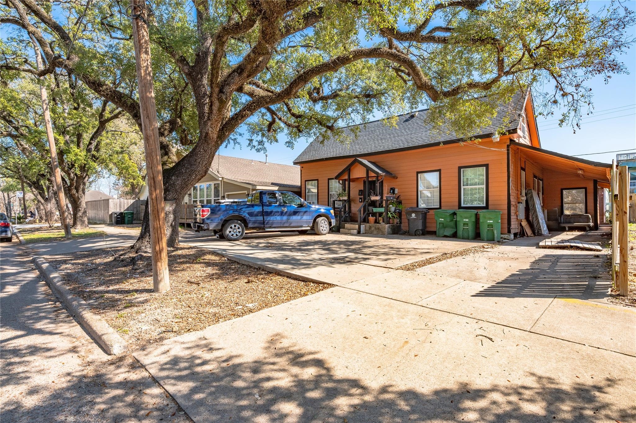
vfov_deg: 67.3
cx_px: 318
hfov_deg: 90.0
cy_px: 212
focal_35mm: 18
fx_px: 318
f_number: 10
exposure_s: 1/250
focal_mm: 18
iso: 180
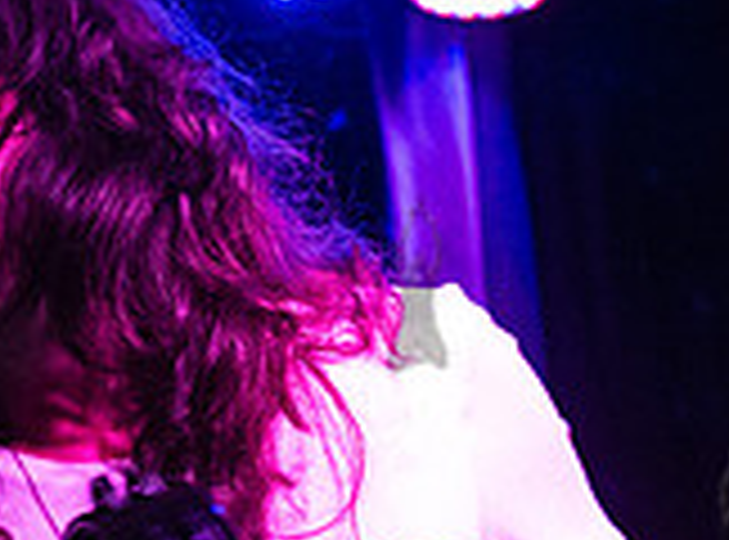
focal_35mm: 117
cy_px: 567
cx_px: -17
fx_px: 2453
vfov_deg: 12.4
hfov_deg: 16.5
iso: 12800
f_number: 3.5
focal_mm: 29
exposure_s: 1/320
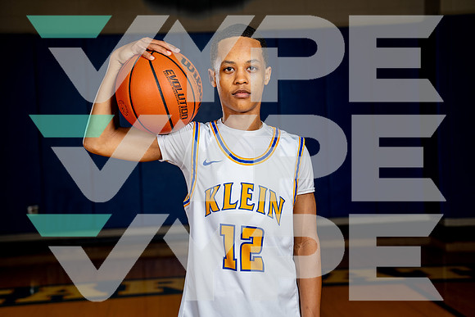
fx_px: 924
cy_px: 158
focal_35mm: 70
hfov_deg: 28.8
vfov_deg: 19.5
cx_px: 238
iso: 160
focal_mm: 70
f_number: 4
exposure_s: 1/250
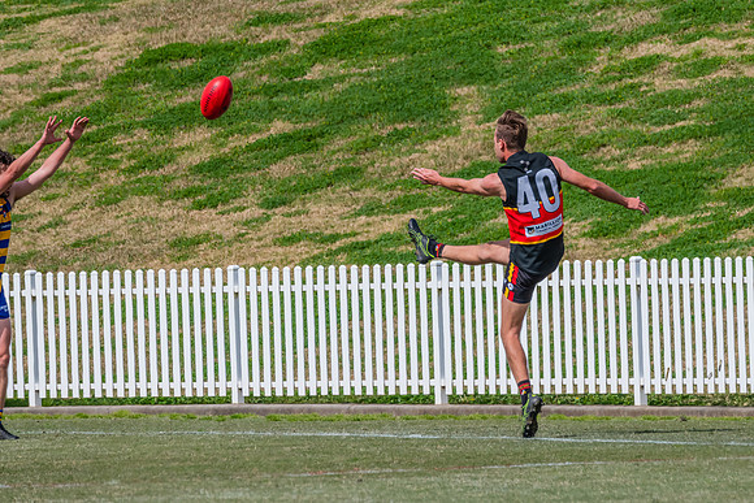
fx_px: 13018
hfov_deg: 3.3
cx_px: 457
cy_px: 202
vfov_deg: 2.2
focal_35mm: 621
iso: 800
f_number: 14
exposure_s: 1/1600
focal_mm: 500
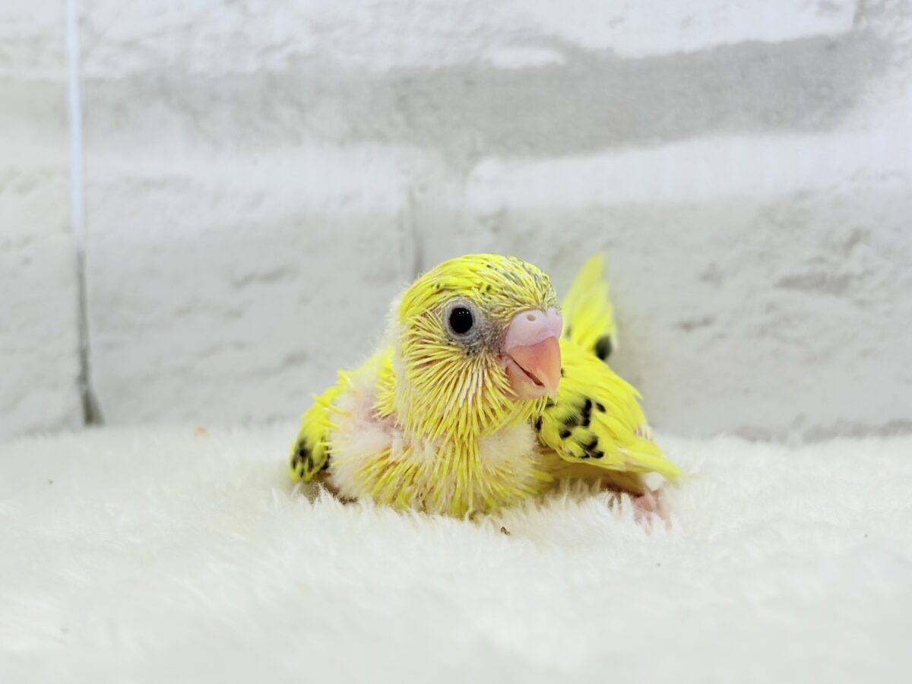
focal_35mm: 52
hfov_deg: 36.8
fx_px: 1370
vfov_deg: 28.0
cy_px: 342
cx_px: 456
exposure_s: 1/100
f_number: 1.6
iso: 40
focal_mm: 5.96
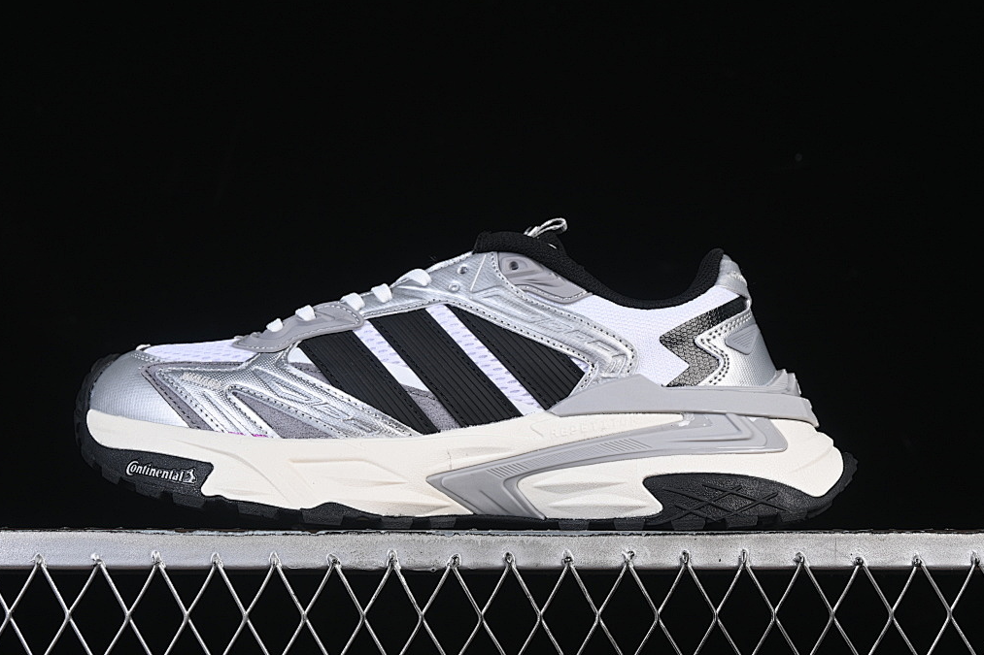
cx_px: 465
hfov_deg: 25.4
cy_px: 313
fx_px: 2186
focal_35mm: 80
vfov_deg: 17.1
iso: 160
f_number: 8
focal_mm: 50
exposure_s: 1/80
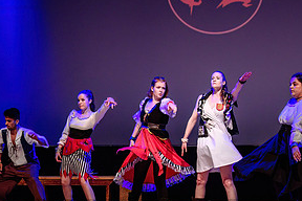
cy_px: 100
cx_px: 203
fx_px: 730
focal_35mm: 87
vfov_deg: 15.7
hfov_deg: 23.3
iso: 1600
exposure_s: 1/200
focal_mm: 37
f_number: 2.8
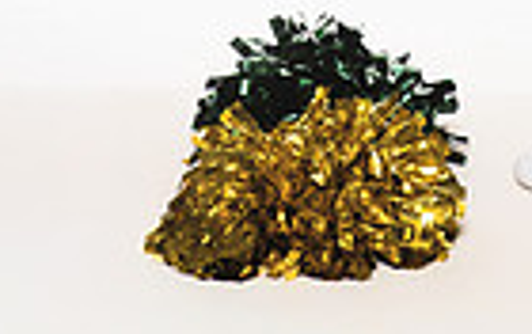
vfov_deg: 6.6
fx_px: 2759
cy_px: -463
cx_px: 467
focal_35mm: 190
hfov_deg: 11.0
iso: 800
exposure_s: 1/320
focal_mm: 58
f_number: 7.1
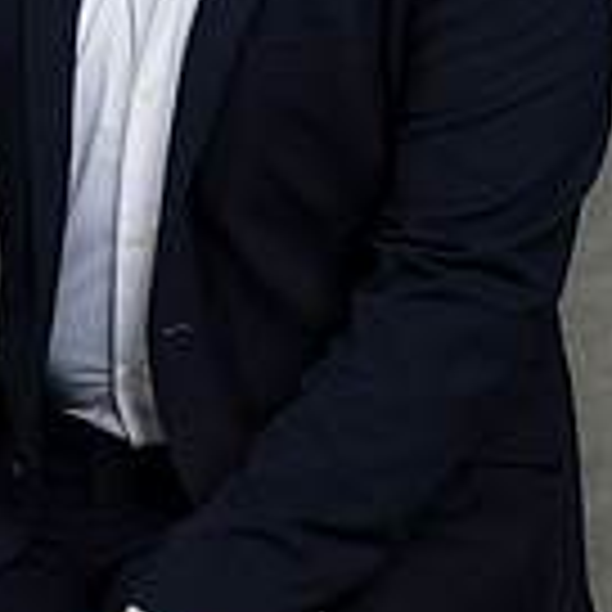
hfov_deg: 7.3
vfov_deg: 7.3
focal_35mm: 239
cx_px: 184
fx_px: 4781
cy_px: 112
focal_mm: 85
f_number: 5
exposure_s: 1/200
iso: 125
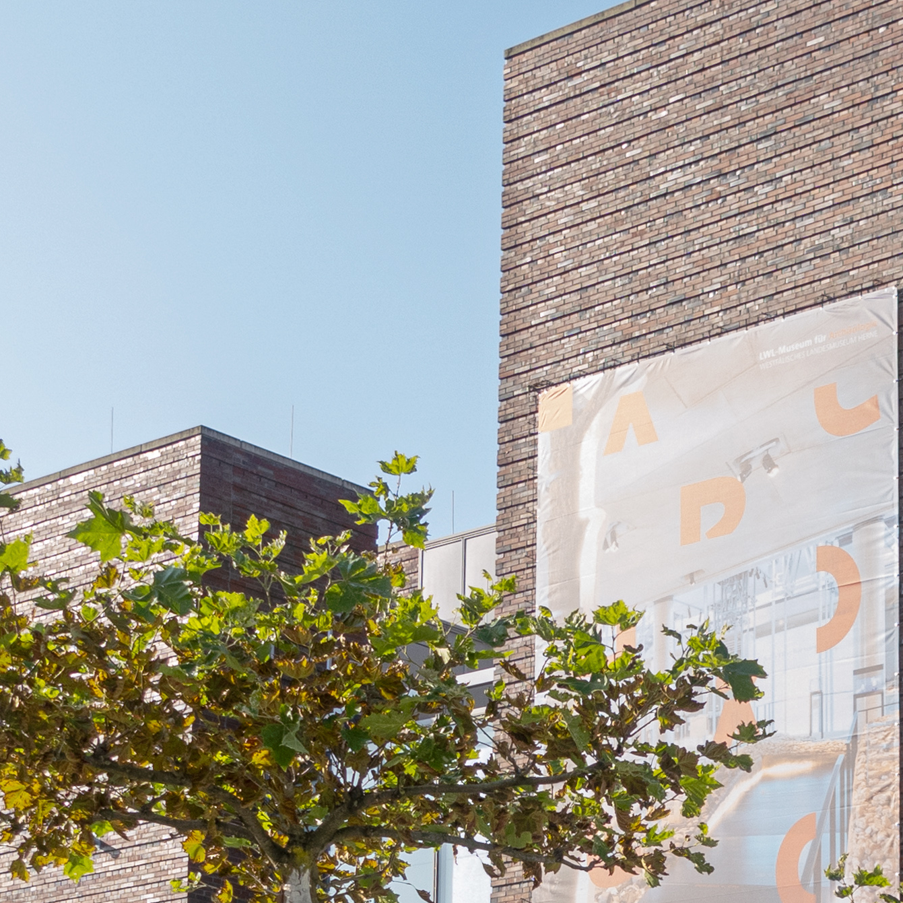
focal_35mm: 111
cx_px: 744
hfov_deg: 15.6
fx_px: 3276
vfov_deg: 15.3
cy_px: 951
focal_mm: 11.81
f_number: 2.8
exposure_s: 1/640
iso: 80
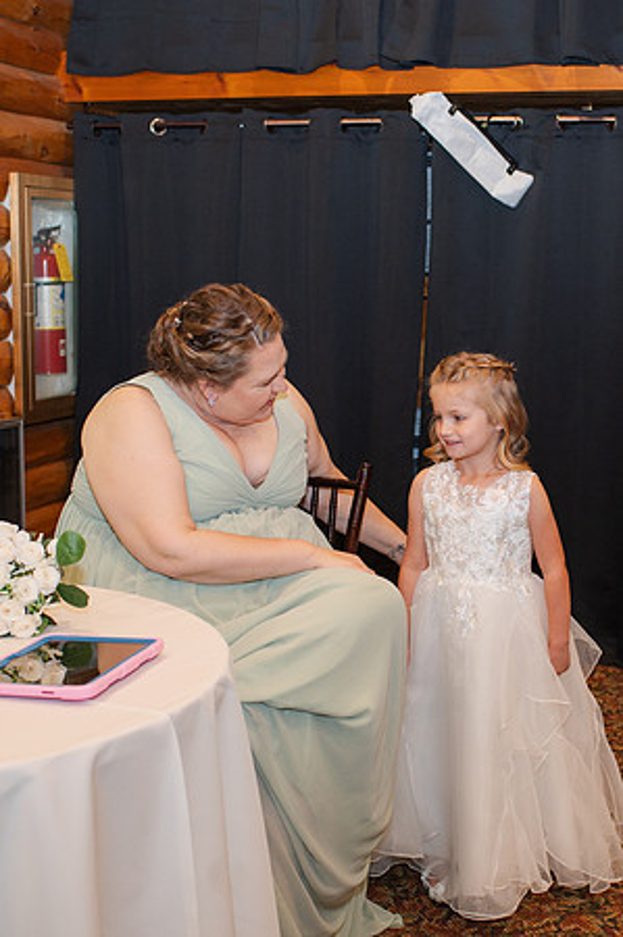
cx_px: 429
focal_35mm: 54
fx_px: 1392
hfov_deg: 25.1
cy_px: 472
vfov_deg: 37.2
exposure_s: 1/200
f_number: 3.5
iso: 800
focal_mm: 35
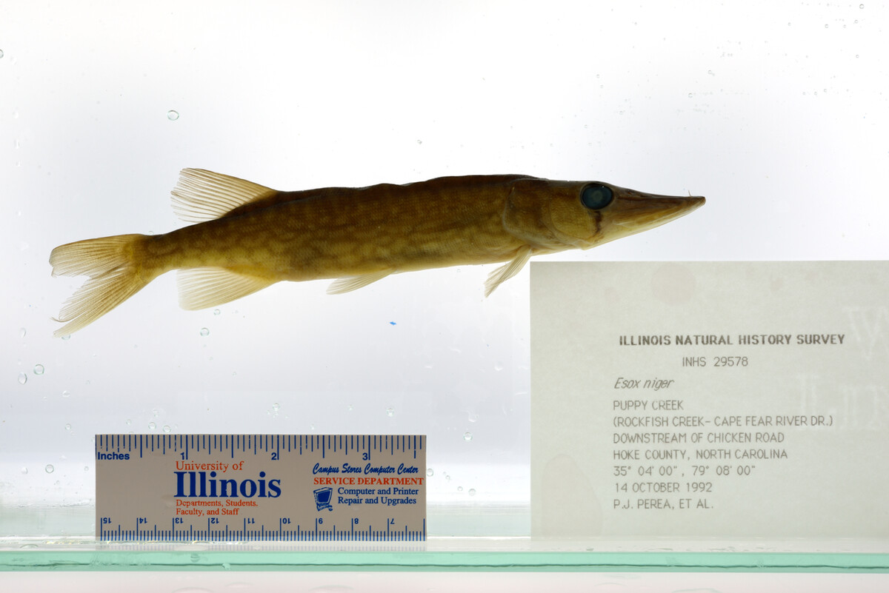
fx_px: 1482
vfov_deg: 22.6
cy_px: 296
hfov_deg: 33.4
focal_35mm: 60
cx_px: 444
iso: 100
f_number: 16
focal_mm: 60
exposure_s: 1/60
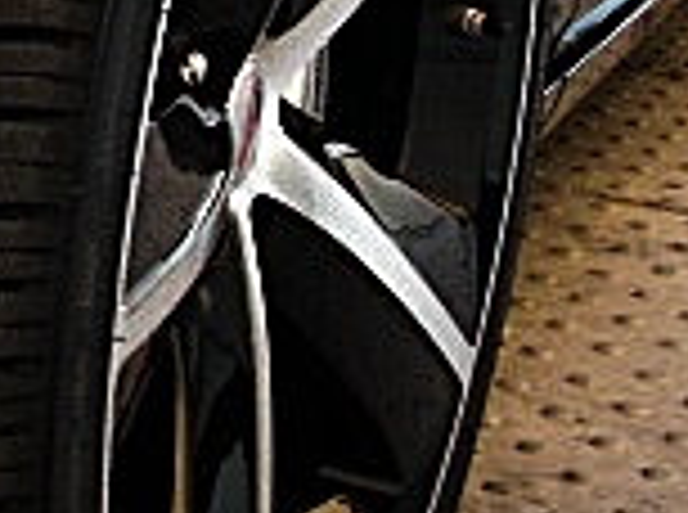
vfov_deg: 9.5
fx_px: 2994
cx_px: -378
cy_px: -230
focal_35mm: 151
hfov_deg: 12.4
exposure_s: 1/100
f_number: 2.8
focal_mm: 6.3
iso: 400
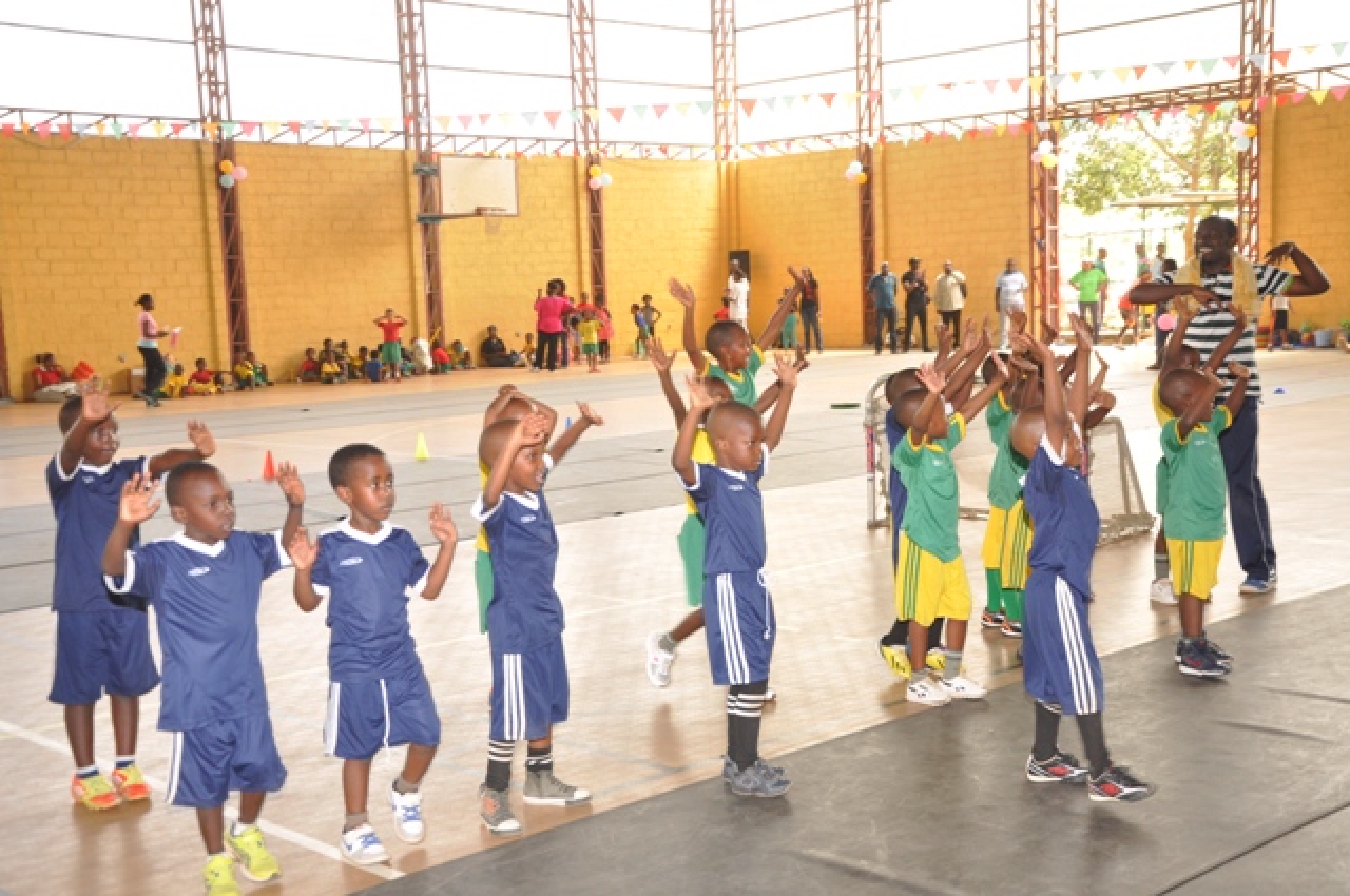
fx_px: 1685
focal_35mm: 45
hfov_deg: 43.7
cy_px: 448
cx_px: 675
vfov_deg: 29.8
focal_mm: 30
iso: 400
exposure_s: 1/60
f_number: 5
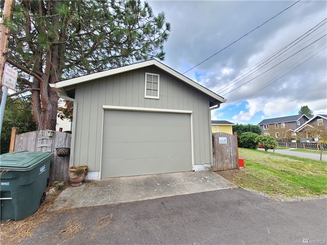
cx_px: 164
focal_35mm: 13
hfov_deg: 106.2
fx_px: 123
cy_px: 122
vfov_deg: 89.9
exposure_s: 1/220
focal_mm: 2.2
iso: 50
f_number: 2.2
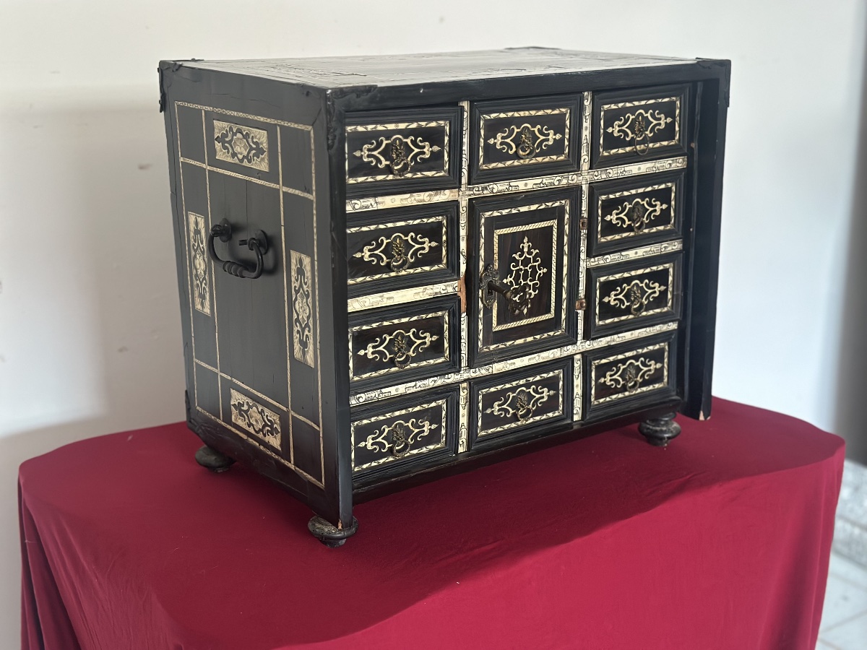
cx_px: 434
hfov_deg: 39.7
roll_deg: +2.0
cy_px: 325
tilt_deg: -14.9
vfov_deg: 30.3
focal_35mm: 48
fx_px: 1202
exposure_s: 1/56
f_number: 1.78
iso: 400
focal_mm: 6.86
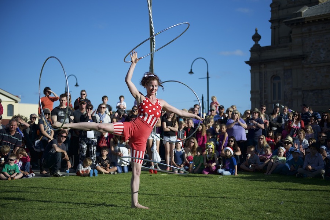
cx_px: 165
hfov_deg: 41.1
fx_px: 440
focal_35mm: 48
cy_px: 110
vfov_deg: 28.0
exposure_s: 1/2500
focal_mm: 48
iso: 100
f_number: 2.8
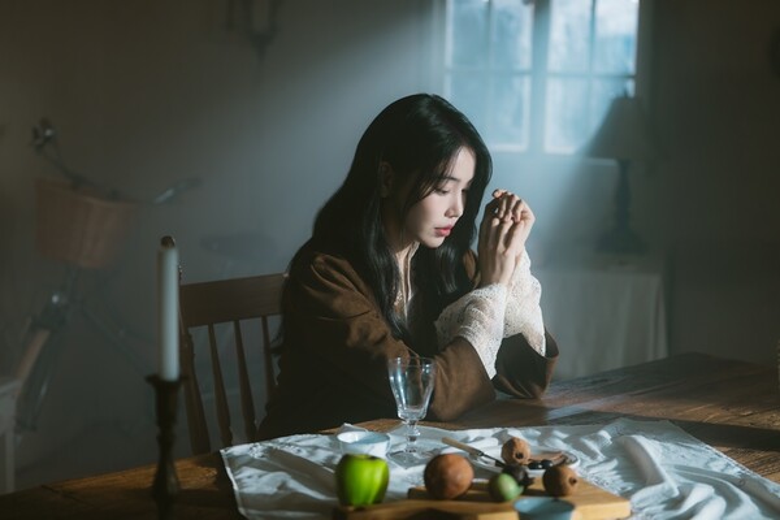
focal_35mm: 70
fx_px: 1517
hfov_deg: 28.8
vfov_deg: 19.5
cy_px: 260
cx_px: 390
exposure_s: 1/400
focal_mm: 70
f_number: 2.8
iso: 640
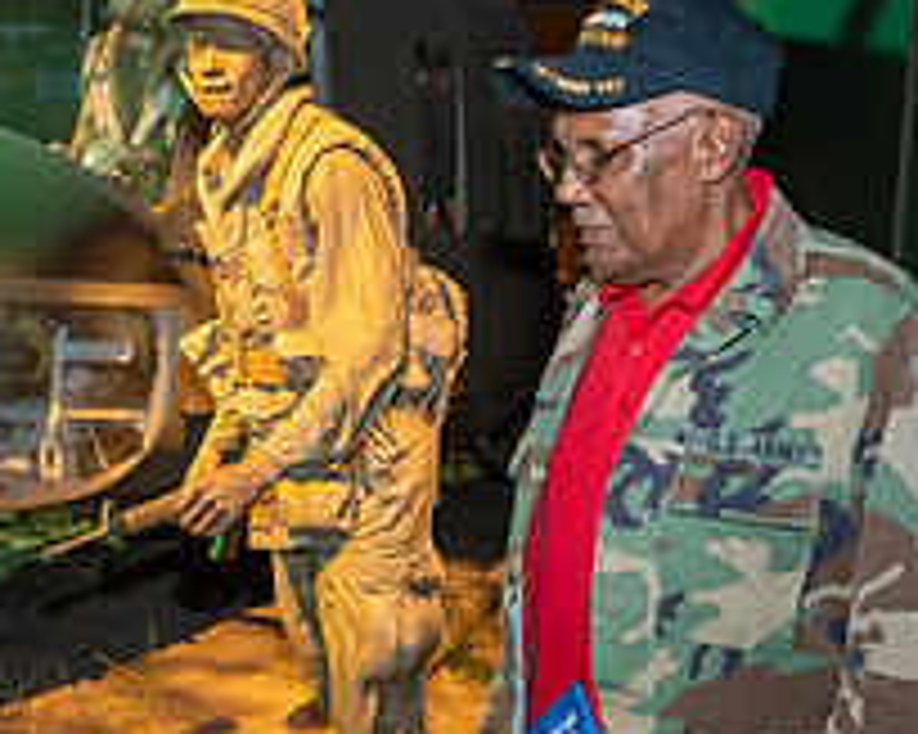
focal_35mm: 64
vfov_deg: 23.5
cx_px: 225
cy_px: 576
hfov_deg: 29.1
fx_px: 1738
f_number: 5
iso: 2800
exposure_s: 1/30
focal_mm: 24
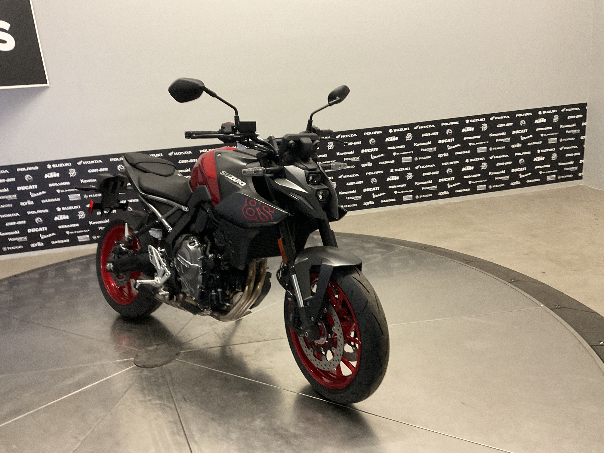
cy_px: 226
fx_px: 506
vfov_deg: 48.2
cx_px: 302
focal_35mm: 29
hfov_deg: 61.7
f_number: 1.8
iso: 250
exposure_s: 1/60
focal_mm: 3
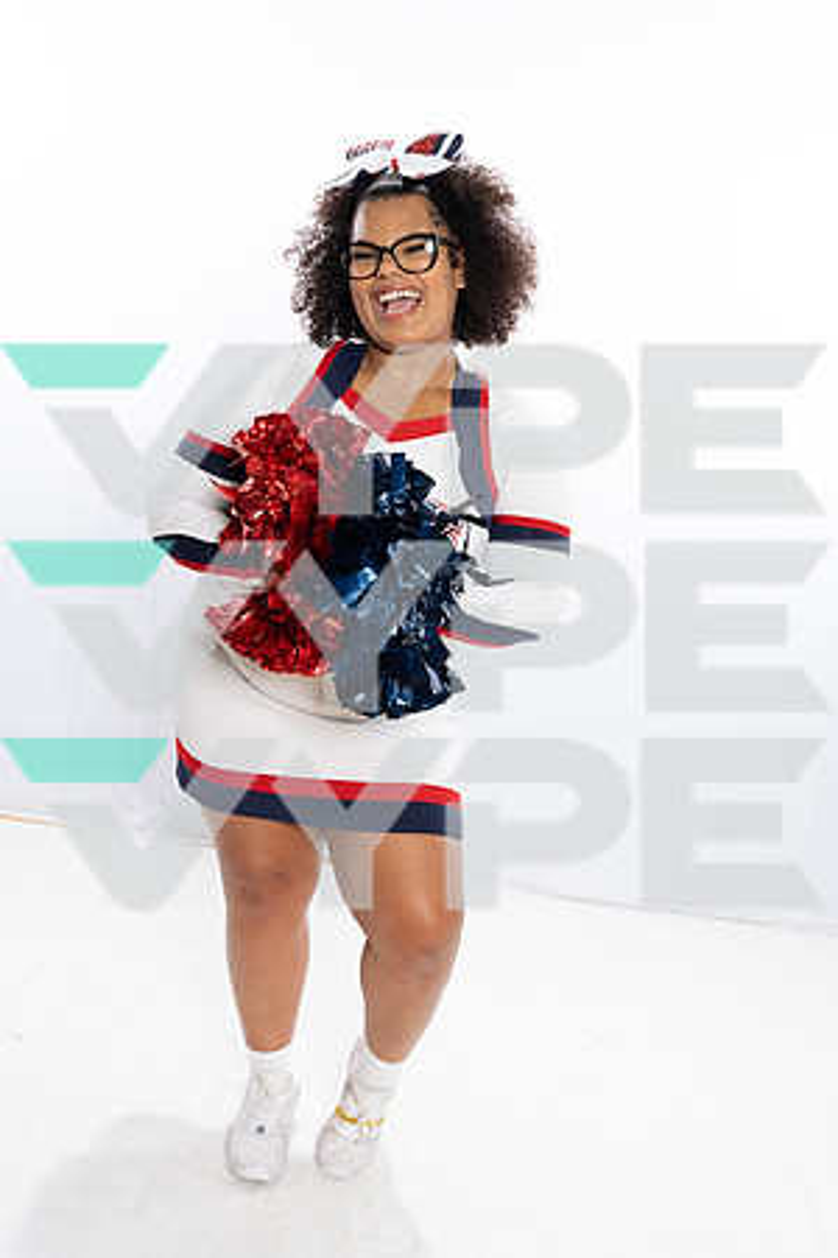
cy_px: 629
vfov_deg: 46.4
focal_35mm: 42
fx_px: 1466
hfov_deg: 31.9
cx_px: 419
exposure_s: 1/250
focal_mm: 42
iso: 1250
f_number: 10
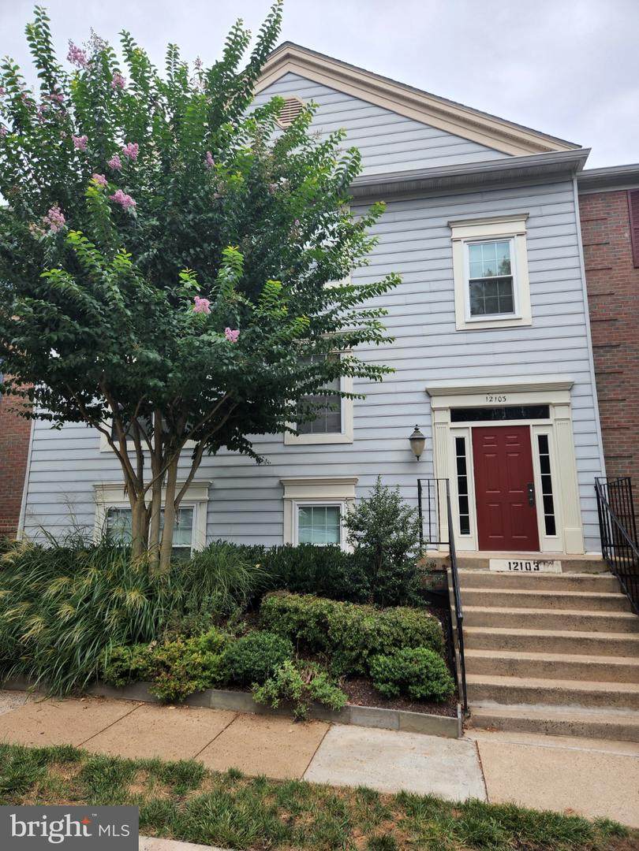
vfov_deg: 73.9
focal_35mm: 23
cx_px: 320
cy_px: 426
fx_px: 566
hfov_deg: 58.9
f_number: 1.8
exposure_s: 1/476
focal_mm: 5.4
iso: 20
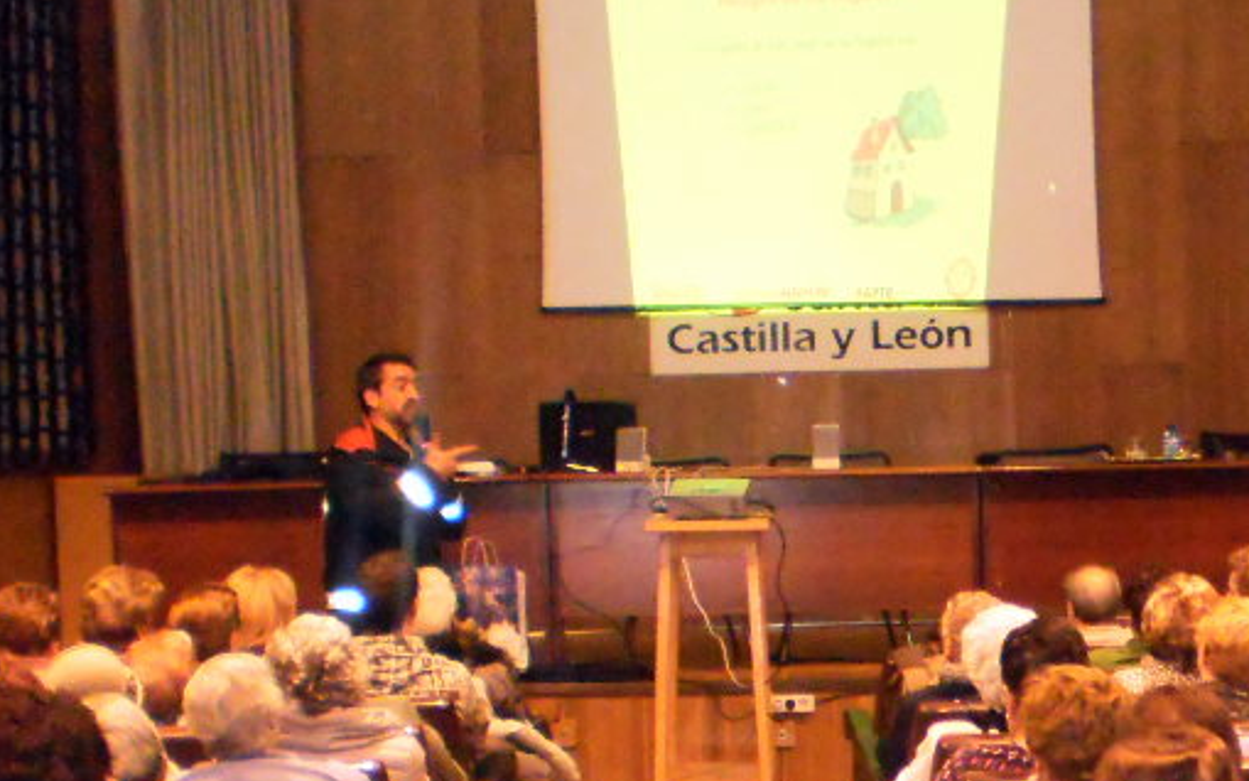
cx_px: 1153
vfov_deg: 13.5
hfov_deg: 21.1
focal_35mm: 96
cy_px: 661
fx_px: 3267
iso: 640
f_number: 3.1
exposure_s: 1/30
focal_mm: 6.3
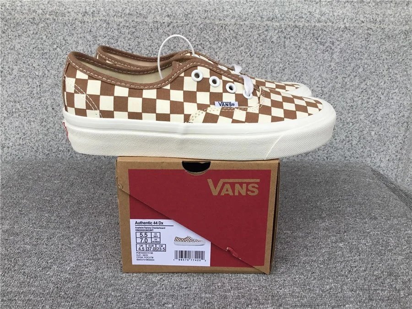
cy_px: 154
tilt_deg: -19.4
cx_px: 206
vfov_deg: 45.4
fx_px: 369
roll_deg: -1.0
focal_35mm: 31
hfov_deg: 58.4
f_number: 2.4
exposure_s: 1/130
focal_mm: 3.3
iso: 25
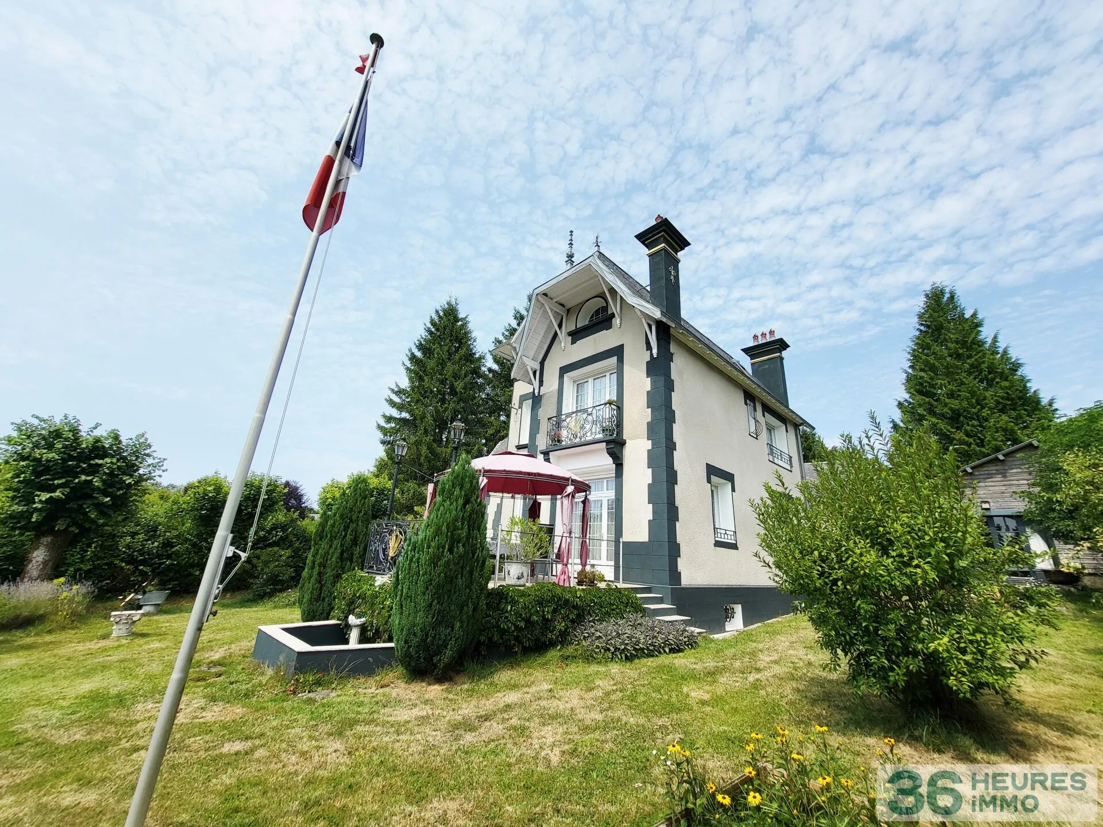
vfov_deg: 89.9
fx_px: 414
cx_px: 552
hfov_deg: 106.2
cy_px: 414
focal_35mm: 13
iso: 32
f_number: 2.2
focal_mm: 1.74
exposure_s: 1/1078
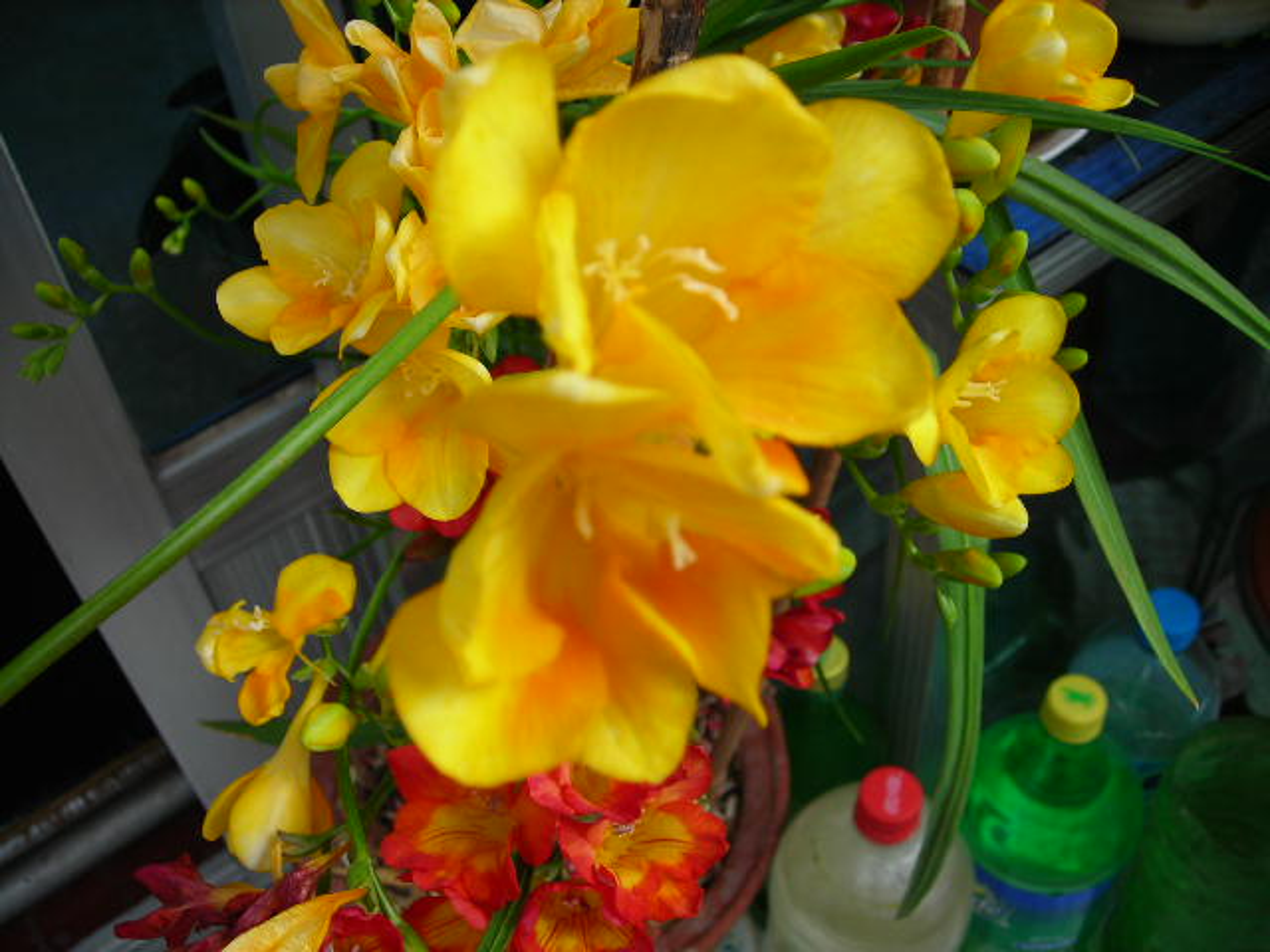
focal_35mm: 38
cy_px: 476
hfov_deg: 49.0
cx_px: 635
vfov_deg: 37.7
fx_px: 1394
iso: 50
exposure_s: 1/42
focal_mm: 6.3
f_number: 3.2
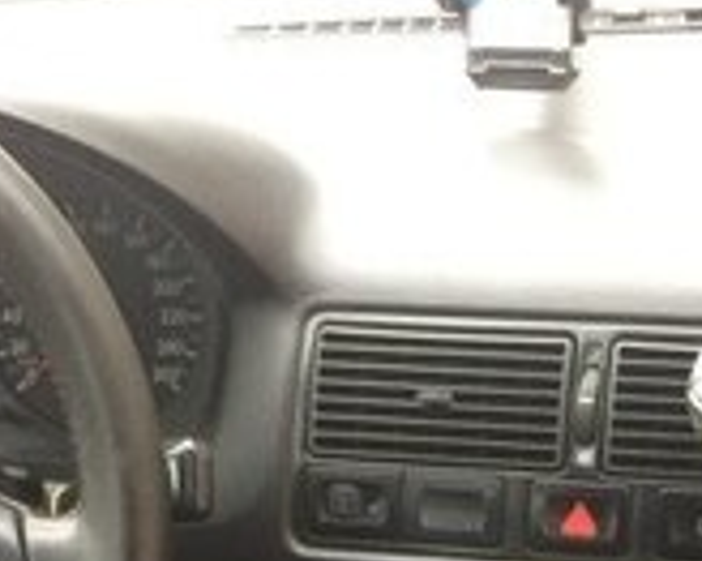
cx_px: 539
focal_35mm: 114
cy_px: 1000
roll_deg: +7.2
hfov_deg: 16.8
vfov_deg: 12.4
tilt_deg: -33.4
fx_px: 2367
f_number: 2.2
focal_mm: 4.15
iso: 80
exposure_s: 1/33
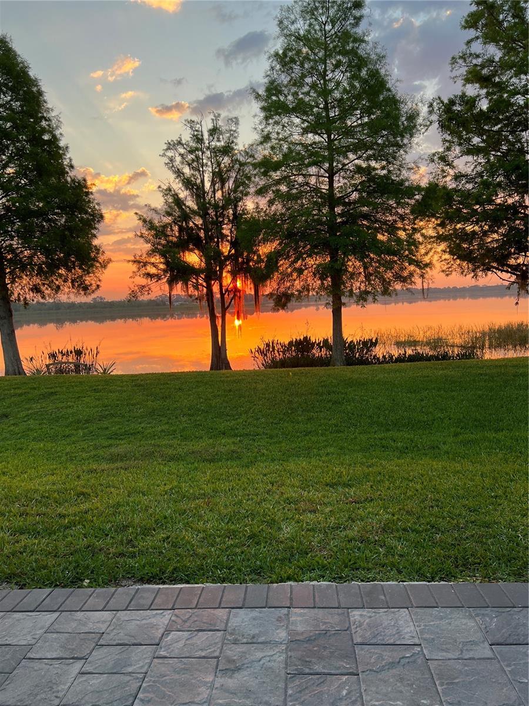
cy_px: 353
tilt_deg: -5.0
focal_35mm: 26
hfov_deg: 53.1
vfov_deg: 67.3
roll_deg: +2.7
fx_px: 530
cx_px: 264
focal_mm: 5.7
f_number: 1.5
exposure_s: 1/300
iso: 50
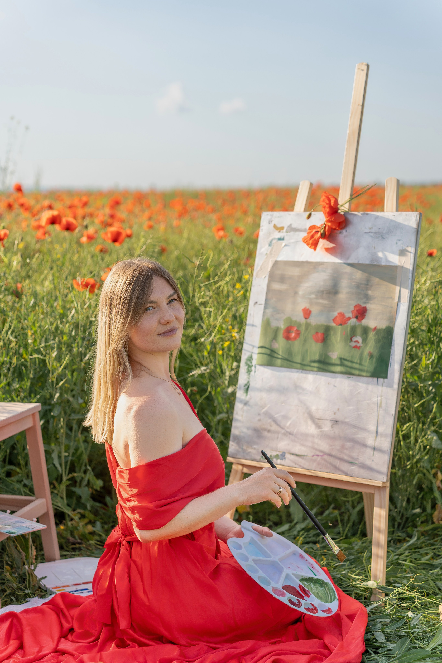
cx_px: 221
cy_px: 332
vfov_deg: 30.5
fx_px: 1215
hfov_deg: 20.6
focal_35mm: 66
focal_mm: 66
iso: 125
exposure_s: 1/800
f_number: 3.2
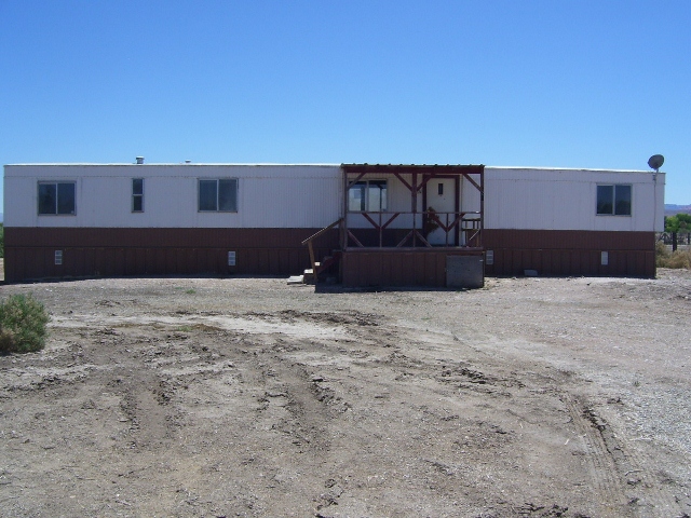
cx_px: 346
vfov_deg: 39.7
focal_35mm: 36
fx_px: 719
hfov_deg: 51.4
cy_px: 259
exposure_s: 1/750
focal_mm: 6
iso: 80
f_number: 4.8
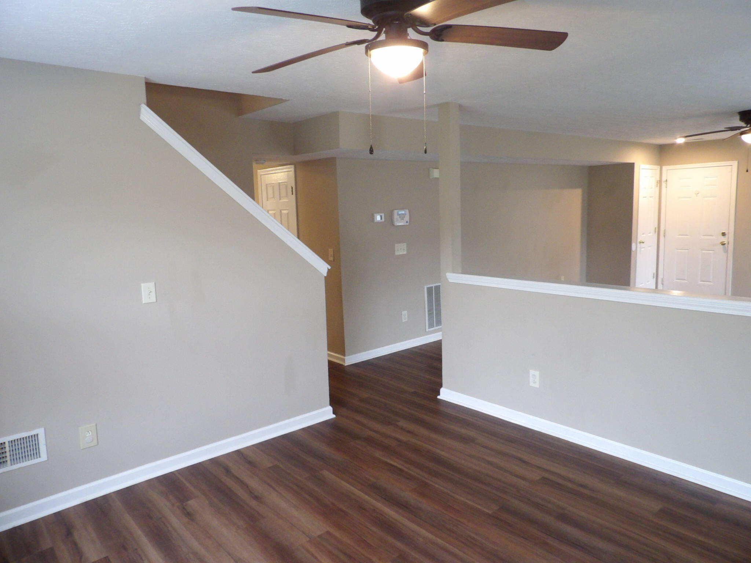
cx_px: 376
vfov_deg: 56.8
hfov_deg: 71.6
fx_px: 521
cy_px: 282
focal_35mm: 24
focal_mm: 4.3
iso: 371
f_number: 3.2
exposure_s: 1/17
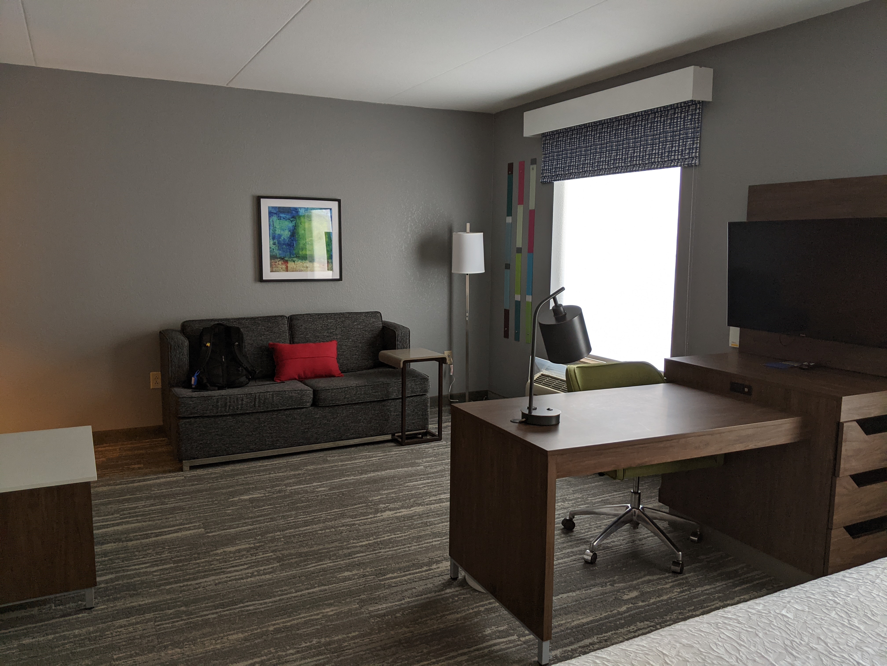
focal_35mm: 27
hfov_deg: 65.3
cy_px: 333
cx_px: 444
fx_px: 692
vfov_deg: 51.4
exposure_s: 1/120
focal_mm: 4.44
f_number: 1.8
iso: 137
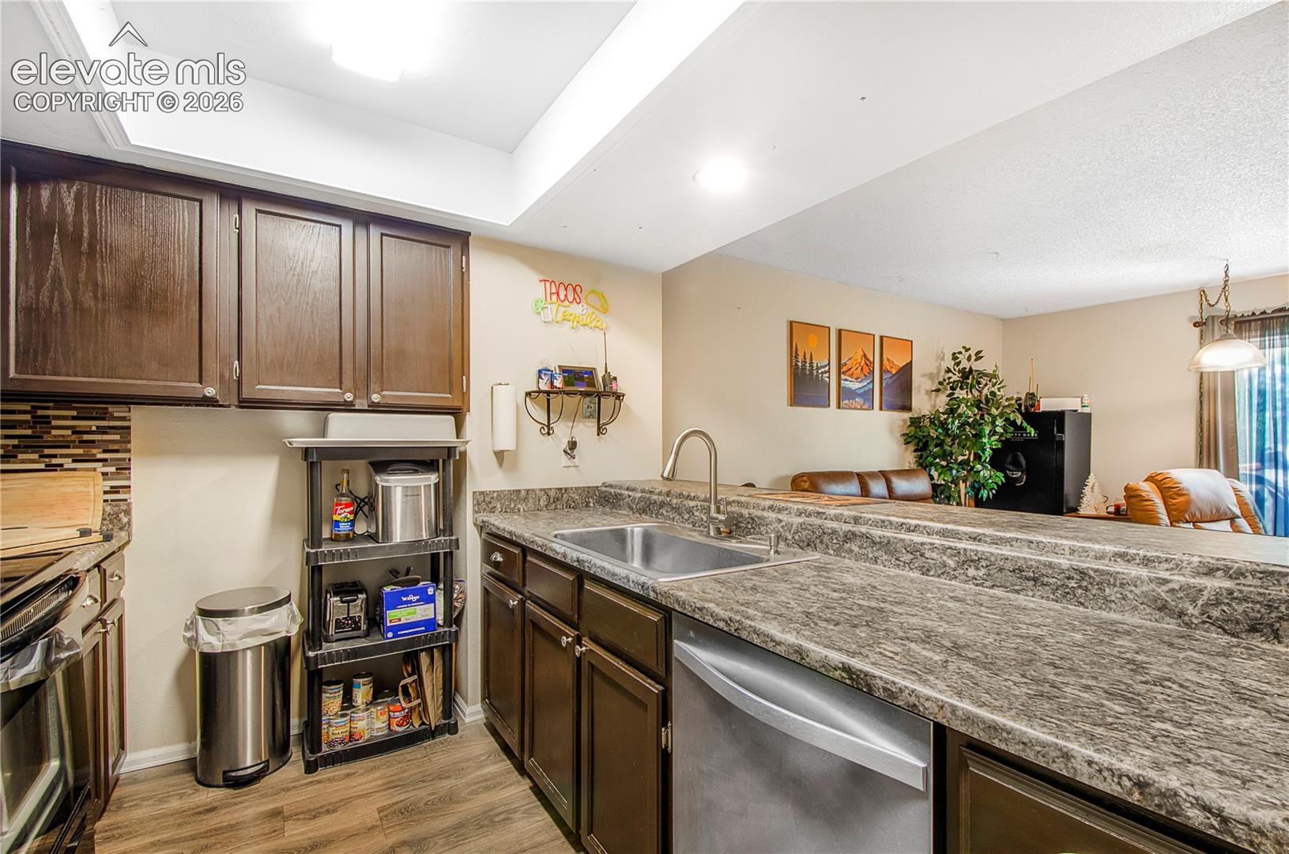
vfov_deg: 77.1
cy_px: 427
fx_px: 536
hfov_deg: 100.5
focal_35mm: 15
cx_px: 644
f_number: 13
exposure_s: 1/2
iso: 320
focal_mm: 10
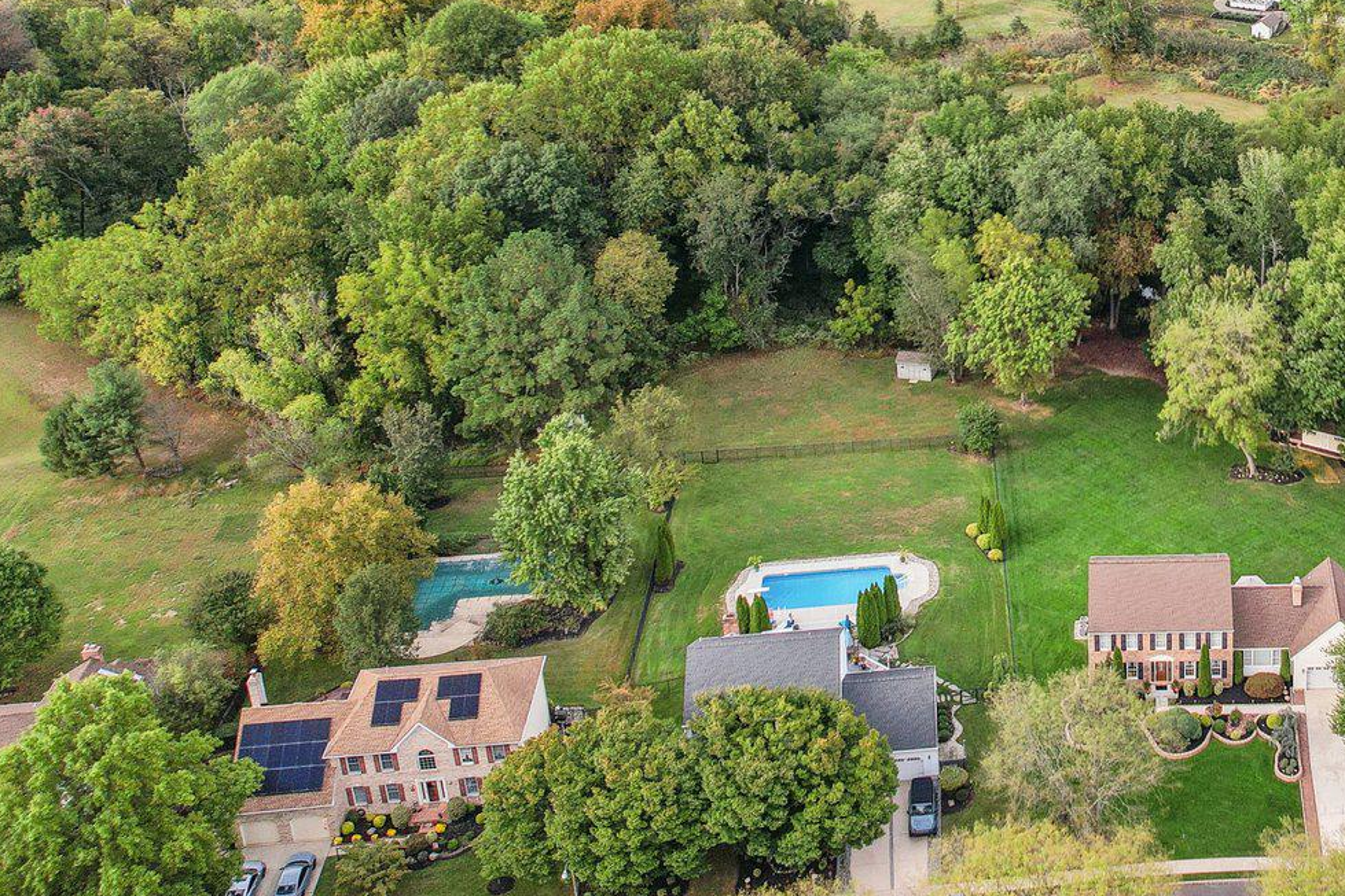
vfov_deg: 28.2
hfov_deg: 39.8
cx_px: 1198
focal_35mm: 46
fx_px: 1719
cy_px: 98
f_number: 2.8
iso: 100
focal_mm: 8.4
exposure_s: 1/725
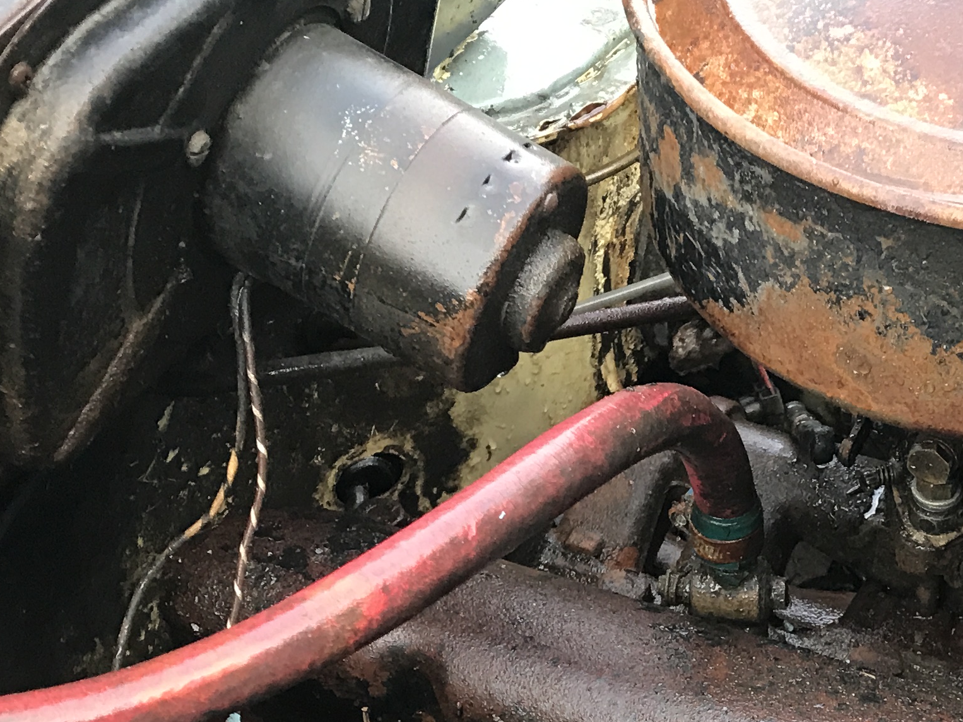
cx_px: 913
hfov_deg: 25.3
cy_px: 769
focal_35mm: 74
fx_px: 2058
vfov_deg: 19.2
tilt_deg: -47.1
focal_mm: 3.99
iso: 32
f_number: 1.8
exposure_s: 1/25
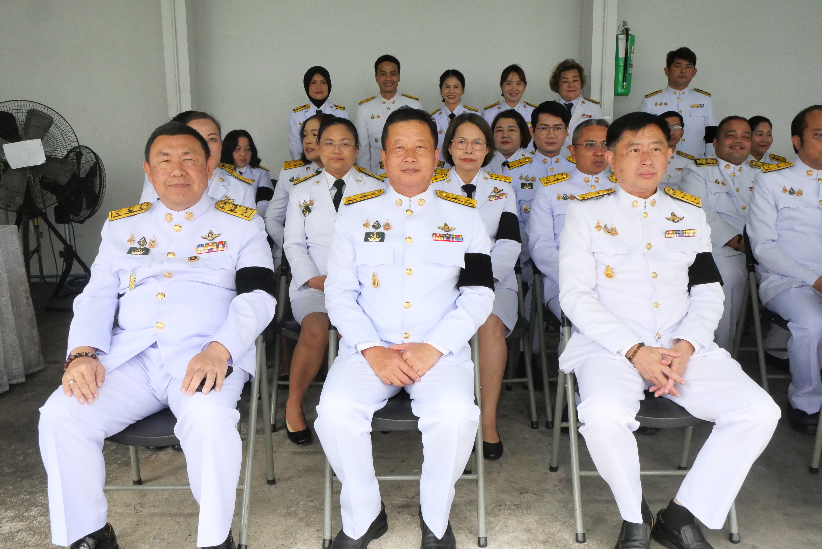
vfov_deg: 42.4
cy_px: 274
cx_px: 411
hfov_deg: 60.3
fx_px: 708
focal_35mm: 31
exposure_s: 1/320
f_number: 9
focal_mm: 15
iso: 3200
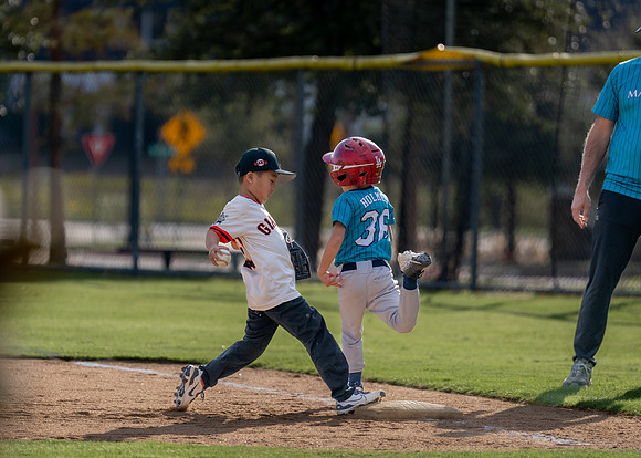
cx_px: 331
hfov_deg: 5.8
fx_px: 6301
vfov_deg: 4.2
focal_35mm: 346
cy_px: 216
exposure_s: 1/2500
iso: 100
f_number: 2.8
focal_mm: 200
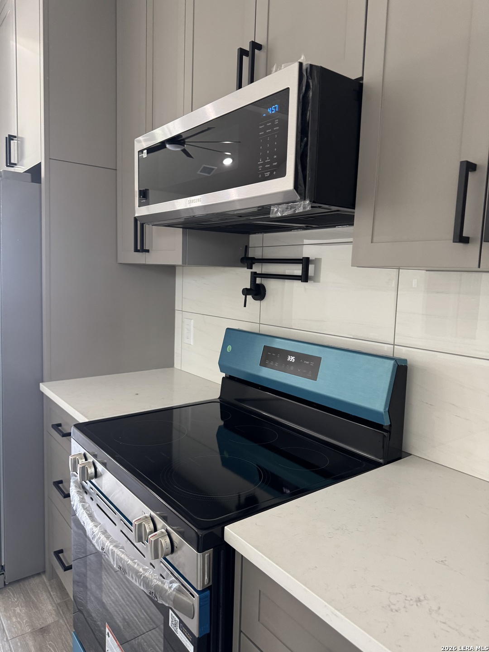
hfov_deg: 56.8
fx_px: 452
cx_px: 244
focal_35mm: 24
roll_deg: -1.2
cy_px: 326
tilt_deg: -5.4
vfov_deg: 71.6
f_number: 1.78
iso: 320
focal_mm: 6.76
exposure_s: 1/60
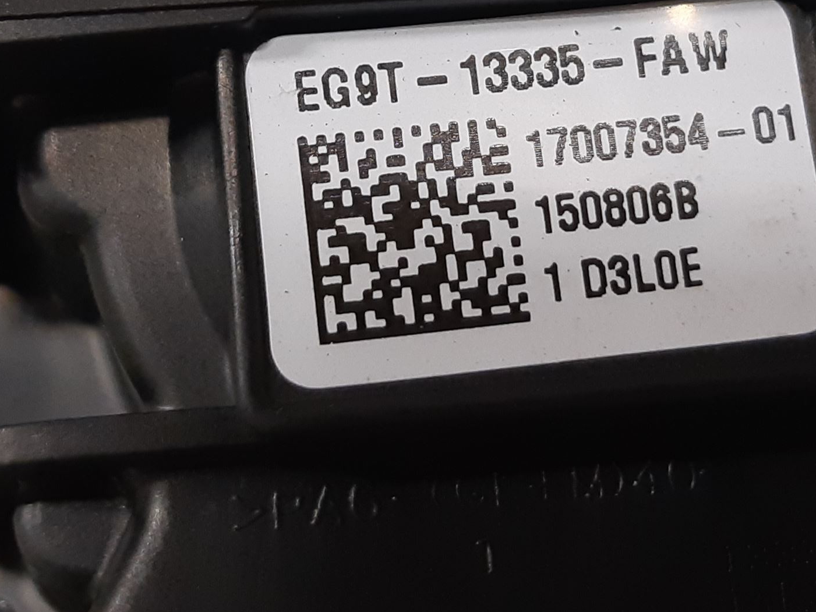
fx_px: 896
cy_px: 182
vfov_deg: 37.1
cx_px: 498
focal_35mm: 38
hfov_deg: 48.6
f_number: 1.7
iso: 200
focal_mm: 3.93
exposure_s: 1/50
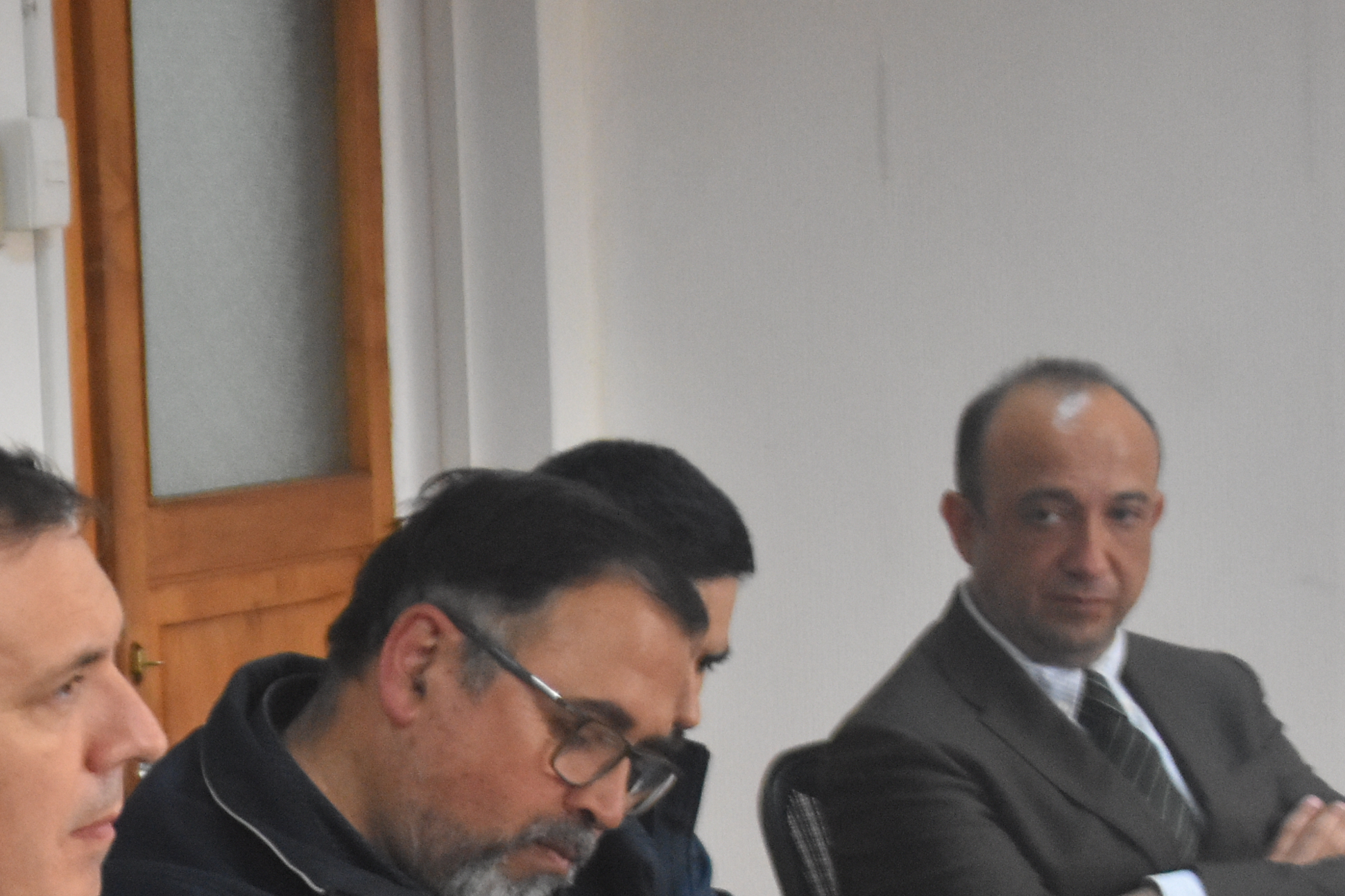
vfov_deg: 8.2
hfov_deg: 12.1
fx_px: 6239
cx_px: -212
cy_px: 1036
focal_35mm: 167
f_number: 5.3
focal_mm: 48
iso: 2200
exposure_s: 1/125
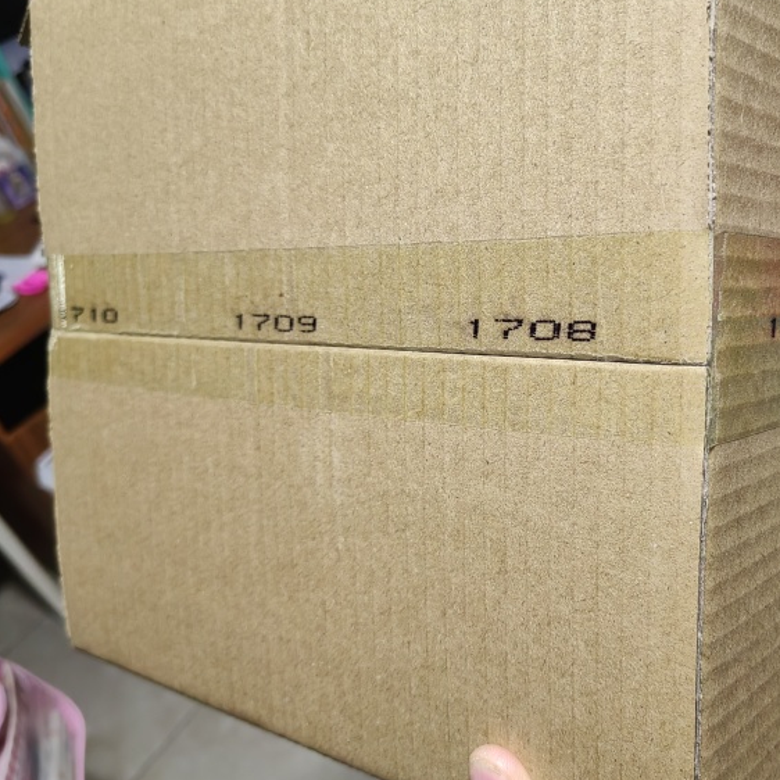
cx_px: 509
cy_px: 382
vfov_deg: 48.4
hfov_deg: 47.8
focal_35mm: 34
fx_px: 867
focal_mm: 5.52
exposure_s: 1/33.3
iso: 320
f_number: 1.9
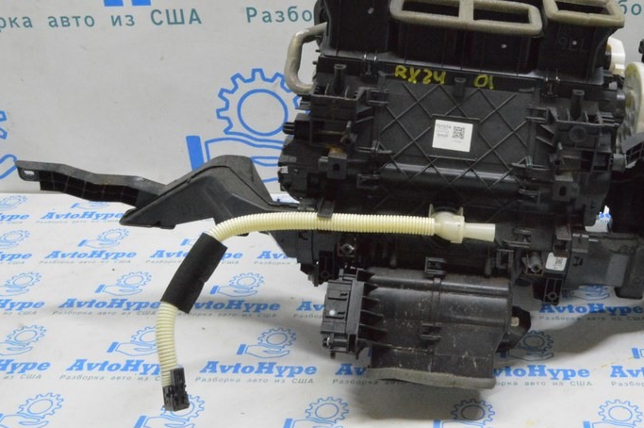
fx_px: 804
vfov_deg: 29.5
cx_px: 462
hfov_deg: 42.6
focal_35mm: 45
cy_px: 127
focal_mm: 20
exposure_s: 1/20
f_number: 20
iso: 6400
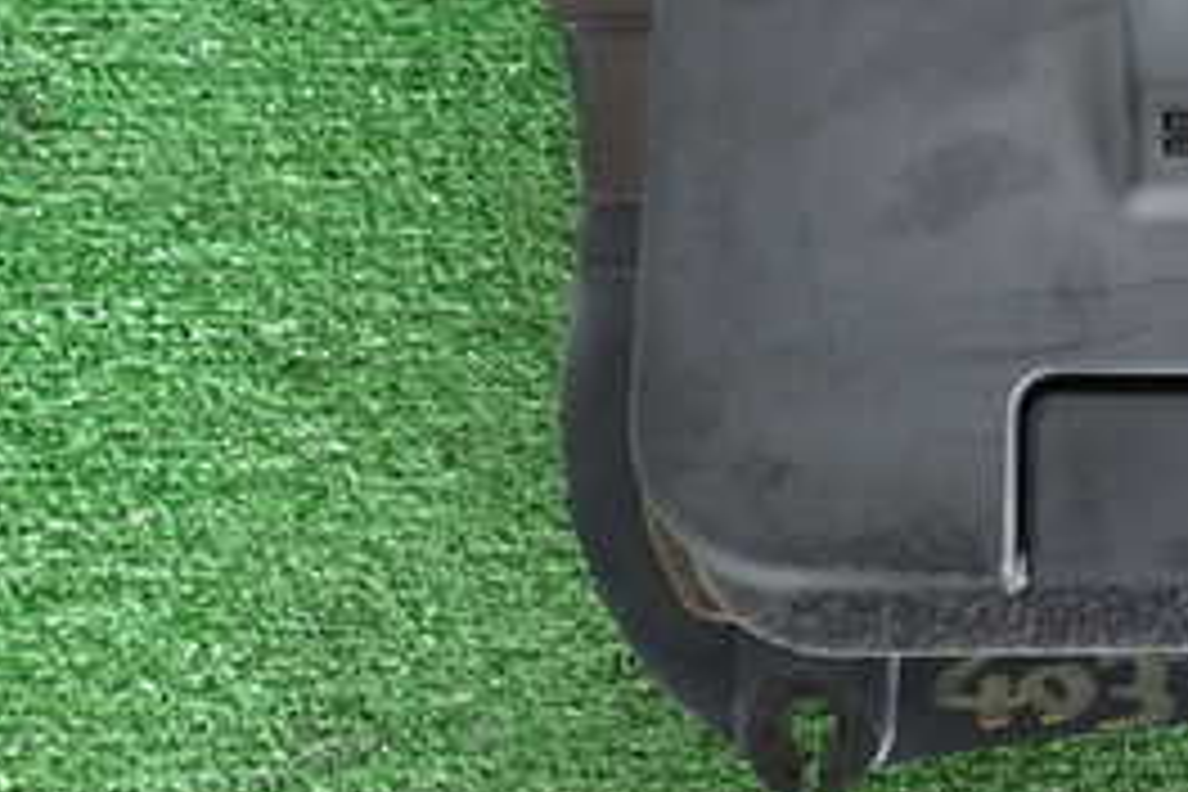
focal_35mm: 59
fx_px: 1947
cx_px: 1314
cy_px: -108
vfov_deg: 21.6
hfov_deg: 30.3
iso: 200
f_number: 2
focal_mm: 4.5
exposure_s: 1/50
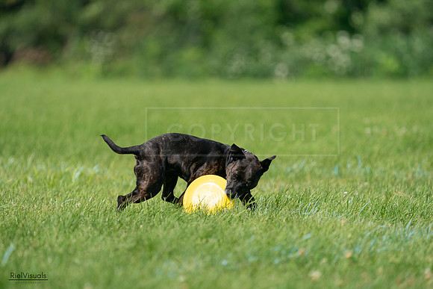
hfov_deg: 5.3
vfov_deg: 3.5
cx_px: 216
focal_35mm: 388
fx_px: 4668
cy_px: 144
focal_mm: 388
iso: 1000
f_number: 6.3
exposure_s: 1/4000
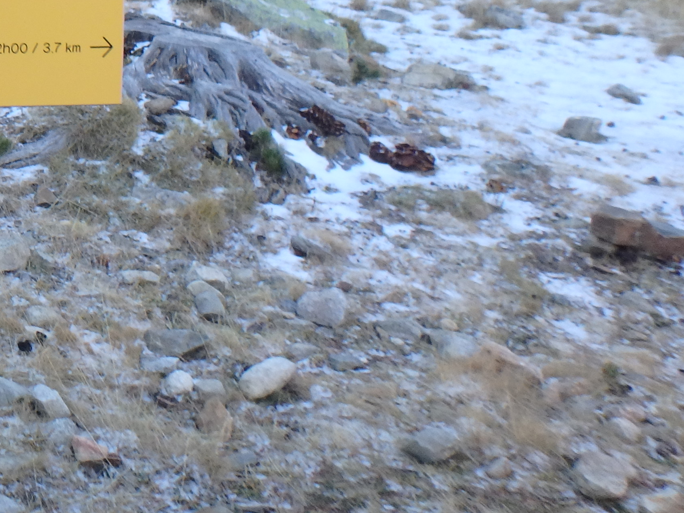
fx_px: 1126
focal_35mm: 57
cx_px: -160
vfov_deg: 24.9
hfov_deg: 28.8
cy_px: 57
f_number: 3.5
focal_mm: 3.7
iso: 125
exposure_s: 1/80
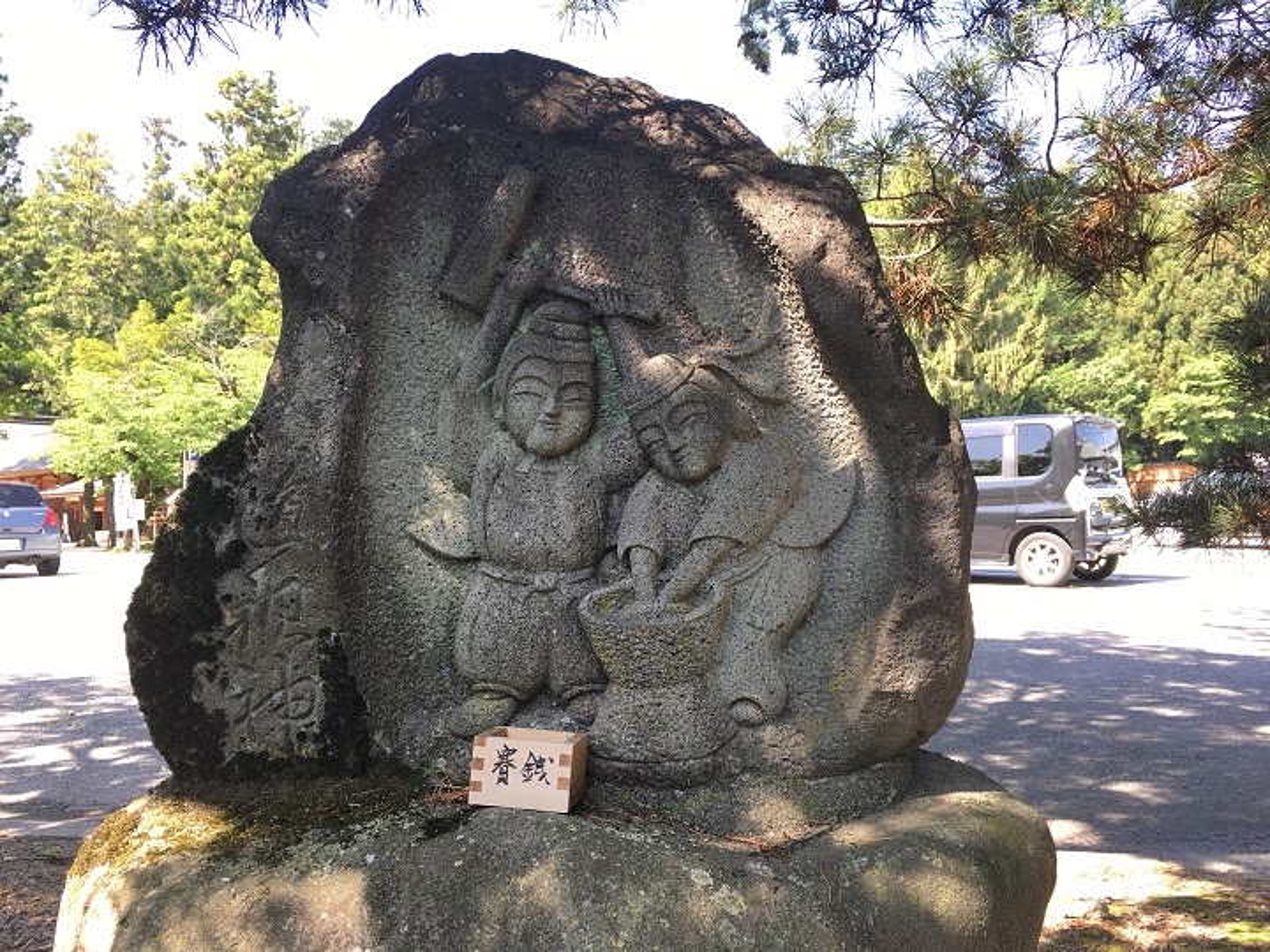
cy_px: 476
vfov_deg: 48.2
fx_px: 1064
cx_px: 635
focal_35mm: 29
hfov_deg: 61.7
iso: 25
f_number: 2.2
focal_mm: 4.15
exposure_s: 1/120
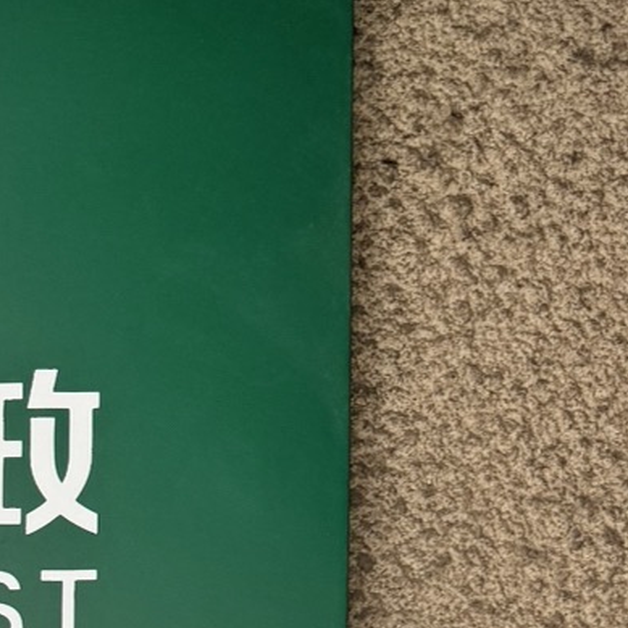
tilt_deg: -0.8
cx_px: -304
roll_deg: -1.6
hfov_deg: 14.9
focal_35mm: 109
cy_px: 1195
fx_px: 2237
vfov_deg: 13.9
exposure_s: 1/495
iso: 80
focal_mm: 6.76
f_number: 1.78
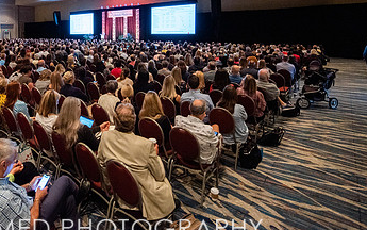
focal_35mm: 24
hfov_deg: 72.0
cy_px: 43
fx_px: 240
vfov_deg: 48.0
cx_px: 116
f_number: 2.8
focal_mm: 14
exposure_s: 1/160
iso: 1600
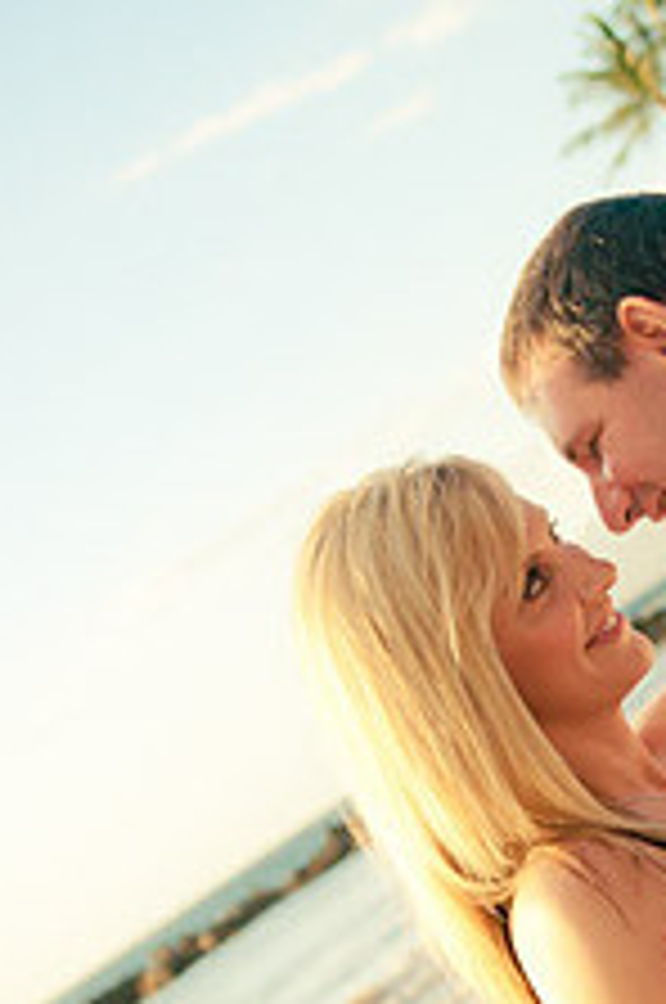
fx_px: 2867
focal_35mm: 103
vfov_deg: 19.8
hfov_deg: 13.1
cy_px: 545
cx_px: 650
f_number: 2.8
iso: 200
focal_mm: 34
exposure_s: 1/800
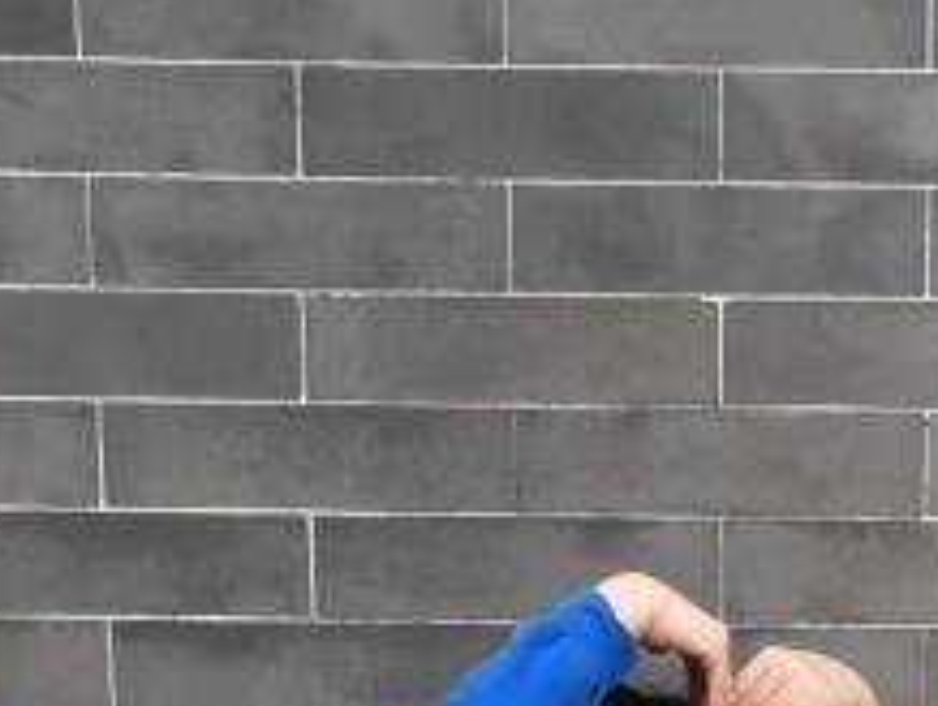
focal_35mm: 136
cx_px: 929
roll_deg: -0.4
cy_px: 1429
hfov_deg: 14.3
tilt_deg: -14.5
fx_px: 3689
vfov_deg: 10.1
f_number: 2.2
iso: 32
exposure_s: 1/144
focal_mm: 4.15
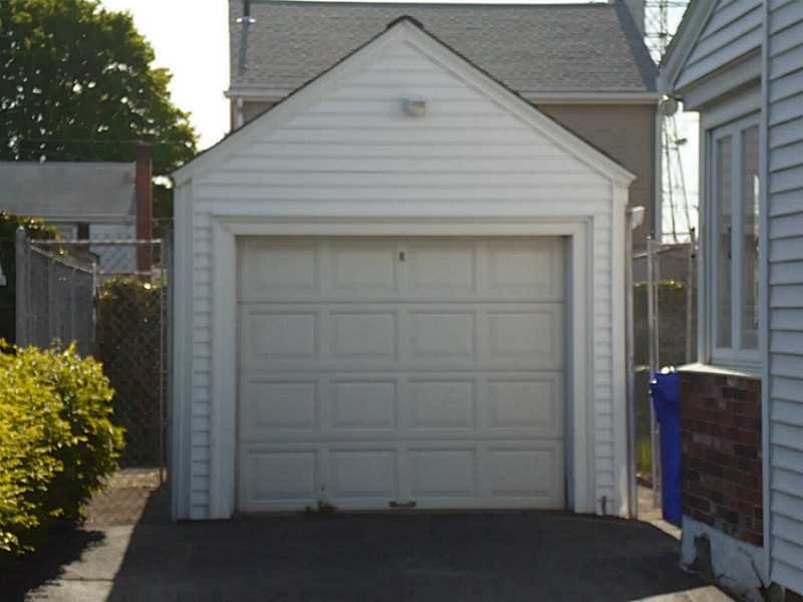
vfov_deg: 18.2
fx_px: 1879
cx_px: 402
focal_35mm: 81
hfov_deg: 24.1
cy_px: 301
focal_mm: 14.6
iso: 80
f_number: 4.7
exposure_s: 1/350
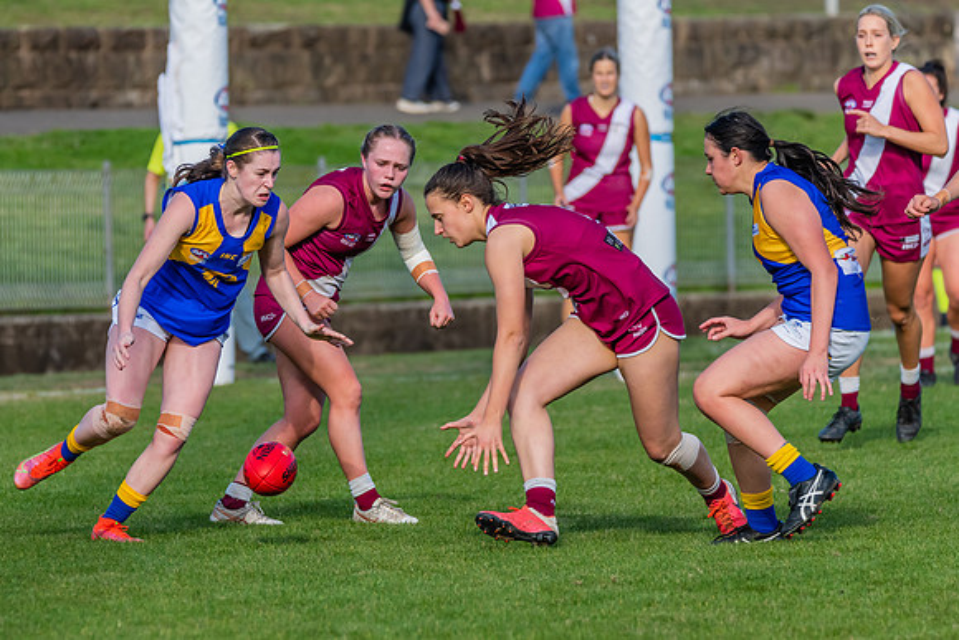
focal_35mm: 382
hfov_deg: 5.4
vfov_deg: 3.6
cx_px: 316
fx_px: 10174
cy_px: 418
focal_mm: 280
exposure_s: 1/1600
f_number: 5.6
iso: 800
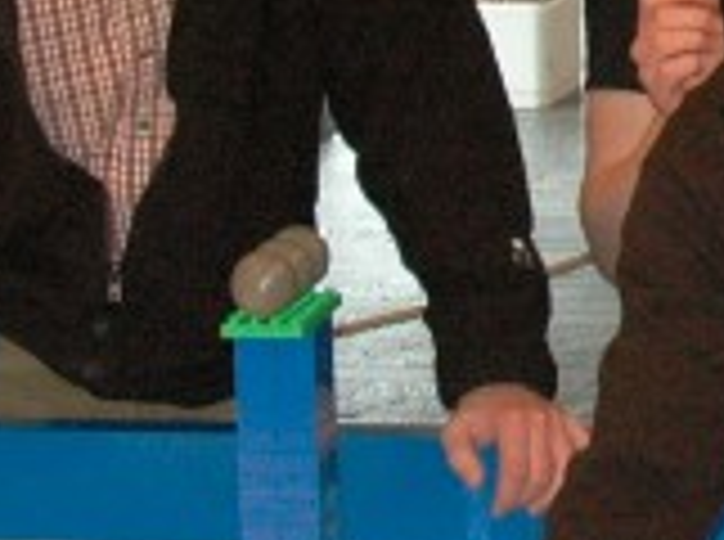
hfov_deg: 11.4
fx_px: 3548
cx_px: 893
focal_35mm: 170
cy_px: -374
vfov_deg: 8.4
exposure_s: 1/125
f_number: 4
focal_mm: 18
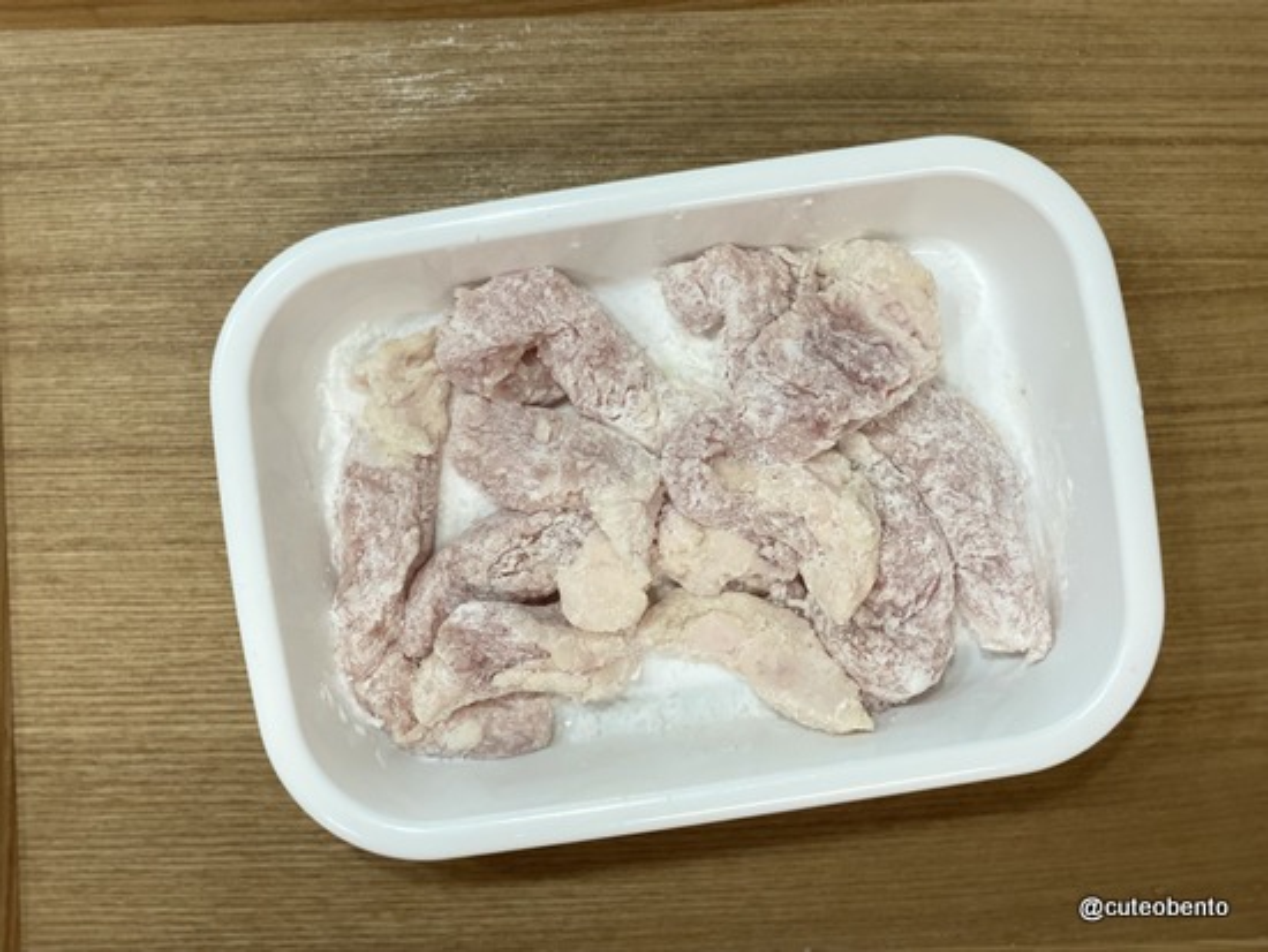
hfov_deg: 36.8
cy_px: 476
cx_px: 634
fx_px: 1906
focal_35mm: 52
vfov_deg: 28.1
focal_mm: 6
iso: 125
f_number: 2
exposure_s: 1/100
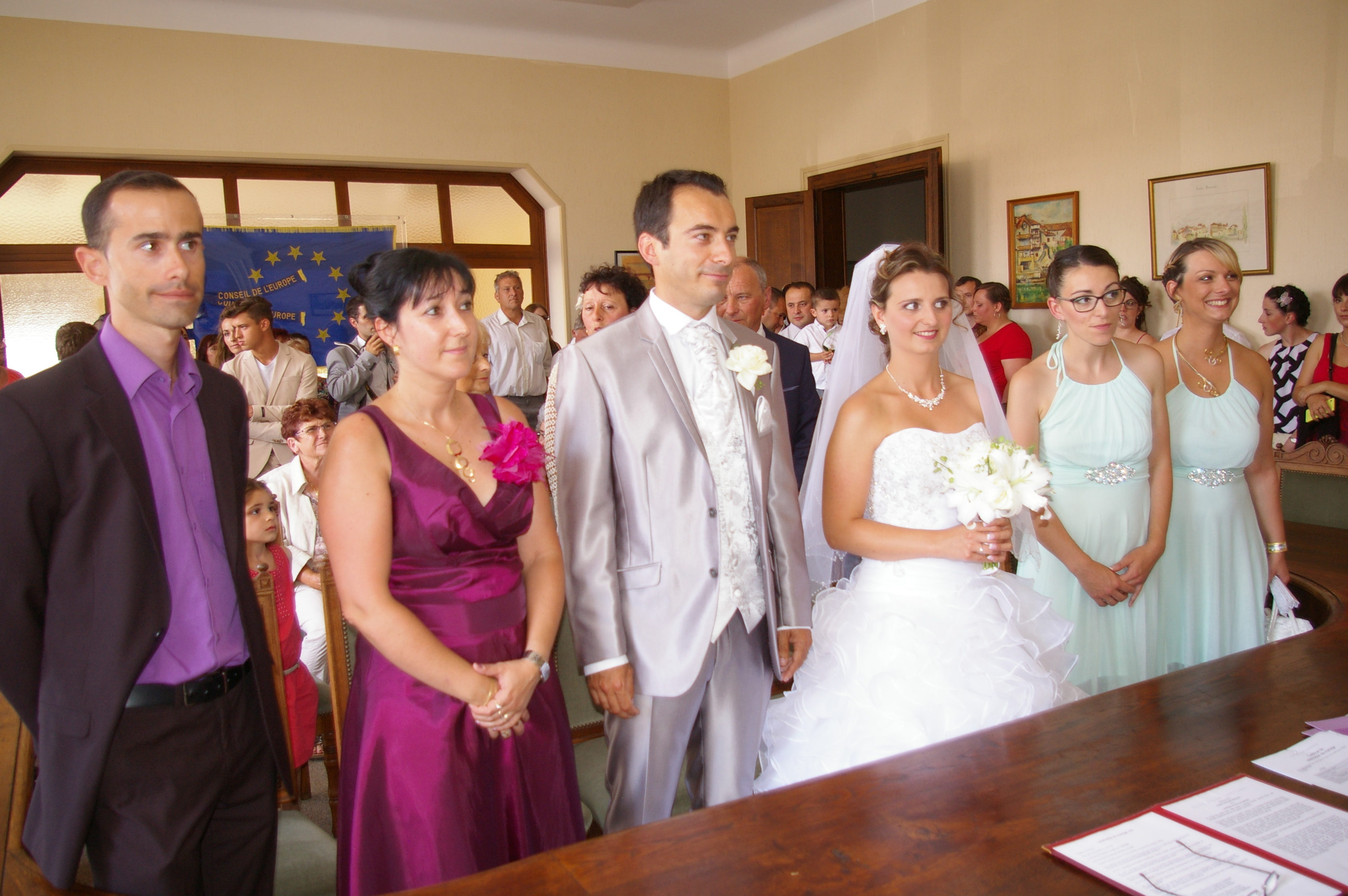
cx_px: 674
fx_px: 1122
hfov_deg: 62.0
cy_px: 448
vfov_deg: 43.5
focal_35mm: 30
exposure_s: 1/60
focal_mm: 20
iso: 400
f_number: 4.5
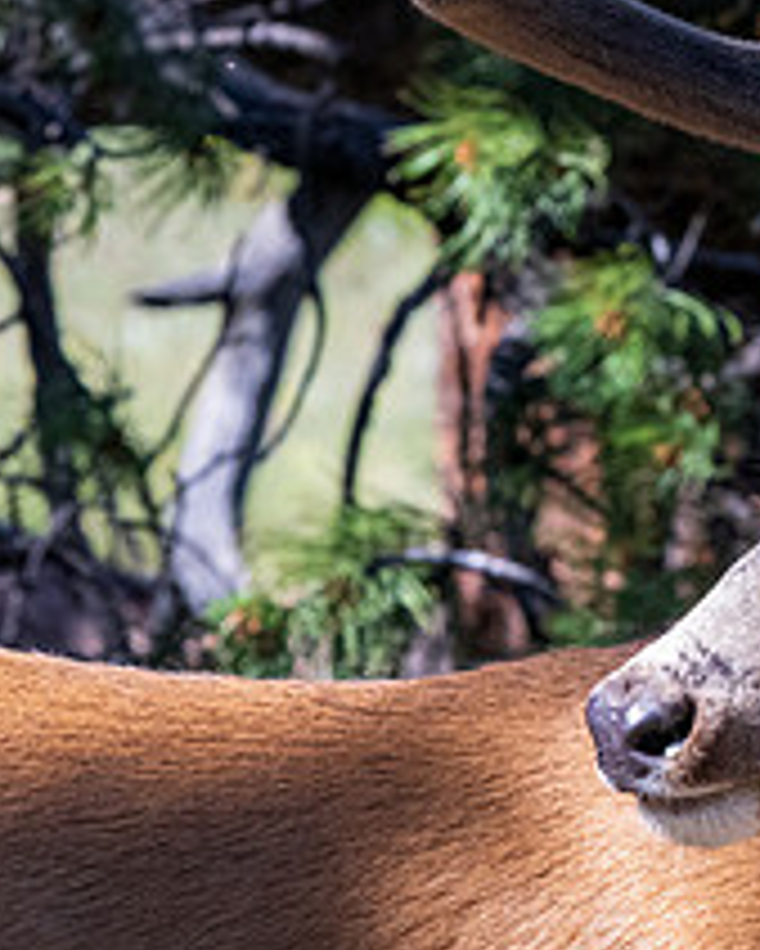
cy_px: 235
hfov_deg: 2.9
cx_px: 1050
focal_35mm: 528
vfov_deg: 3.7
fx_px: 14835
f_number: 11
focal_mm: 180
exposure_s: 1/1250
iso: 3200
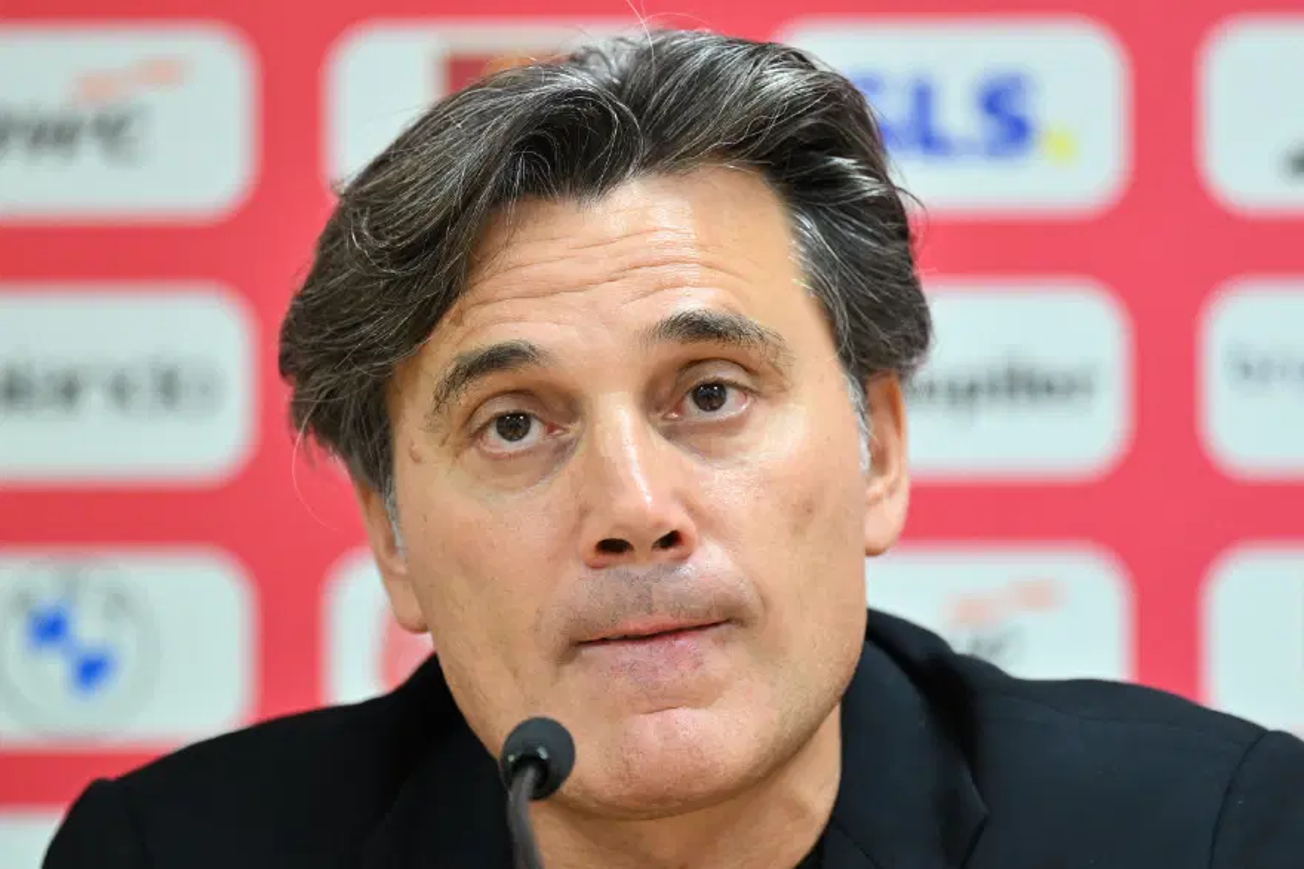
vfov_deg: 4.6
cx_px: 652
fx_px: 10862
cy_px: 434
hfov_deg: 6.9
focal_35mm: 300
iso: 2500
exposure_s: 1/200
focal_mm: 200
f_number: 2.8
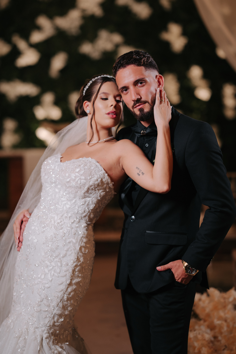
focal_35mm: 85
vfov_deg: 23.9
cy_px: 177
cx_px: 118
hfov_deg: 16.1
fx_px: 836
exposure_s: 1/250
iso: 400
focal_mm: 85
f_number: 1.8
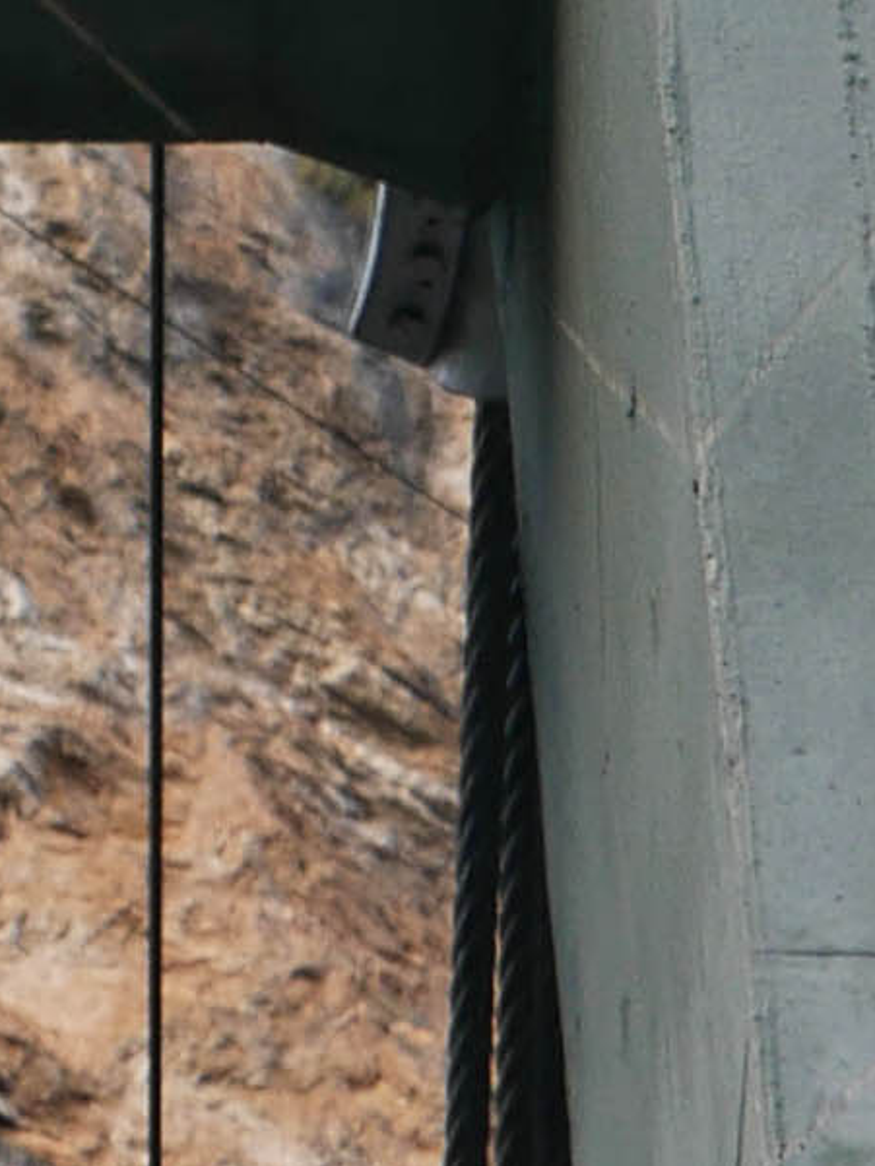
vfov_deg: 5.2
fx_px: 12365
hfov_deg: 4.0
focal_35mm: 367
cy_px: -1872
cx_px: -502
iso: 200
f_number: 5.2
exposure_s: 1/80
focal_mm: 24
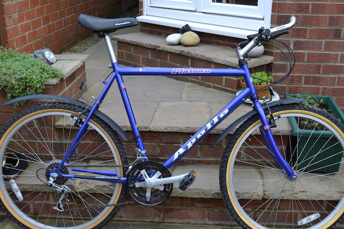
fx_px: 411
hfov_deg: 45.4
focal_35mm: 43
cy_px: 135
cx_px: 178
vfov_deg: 31.1
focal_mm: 22
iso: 280
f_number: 5.6
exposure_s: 1/125
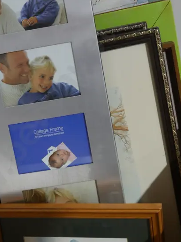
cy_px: 63
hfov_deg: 24.4
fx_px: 418
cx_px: 82
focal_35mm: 60
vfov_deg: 31.6
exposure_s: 1/60
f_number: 3.6
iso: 1000
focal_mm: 16
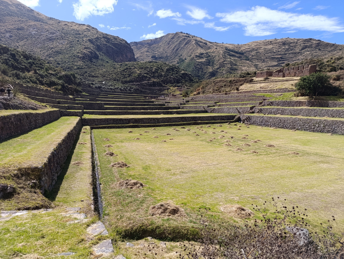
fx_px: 229
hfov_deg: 73.8
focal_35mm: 23
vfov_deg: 59.0
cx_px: 172
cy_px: 130
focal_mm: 6.14
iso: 50
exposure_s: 1/515
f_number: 1.6
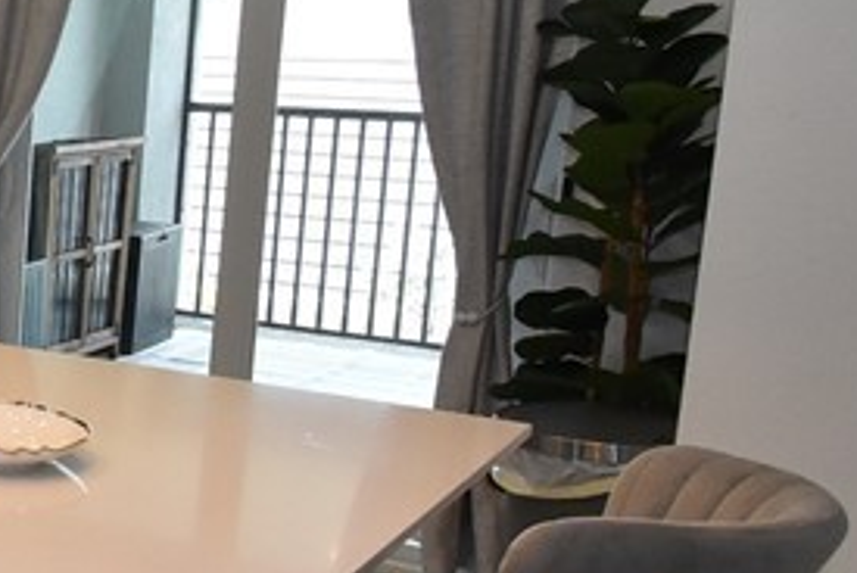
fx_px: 1548
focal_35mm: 65
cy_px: 258
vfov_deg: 21.0
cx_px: -651
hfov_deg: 21.4
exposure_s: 1/125
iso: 1600
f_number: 8
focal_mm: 11
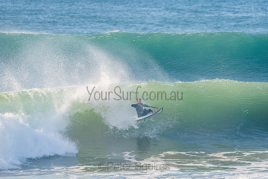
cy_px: 90
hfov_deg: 4.1
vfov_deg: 2.8
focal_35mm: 500
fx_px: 3723
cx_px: 134
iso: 280
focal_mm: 500
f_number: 5.6
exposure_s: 1/1600
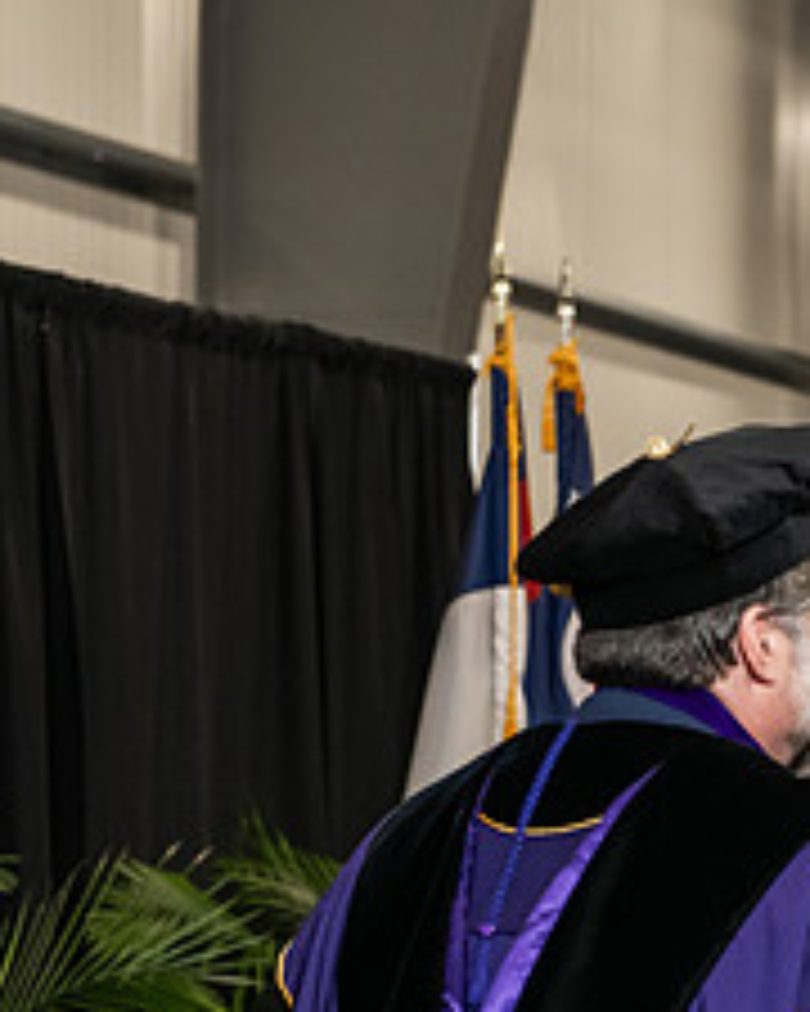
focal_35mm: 150
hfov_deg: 10.0
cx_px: 1184
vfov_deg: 12.8
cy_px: 861
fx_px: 4495
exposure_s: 1/200
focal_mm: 62
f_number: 5
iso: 2500
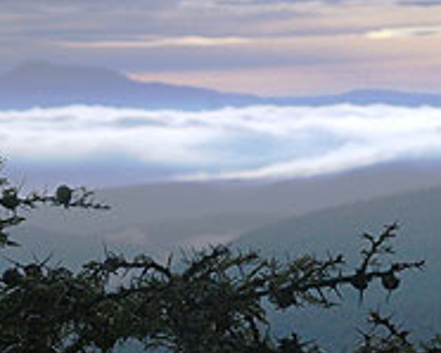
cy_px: 198
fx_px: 3108
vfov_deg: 6.5
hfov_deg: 8.1
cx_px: 280
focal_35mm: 238
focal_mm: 70
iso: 800
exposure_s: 1/2000
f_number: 9.5
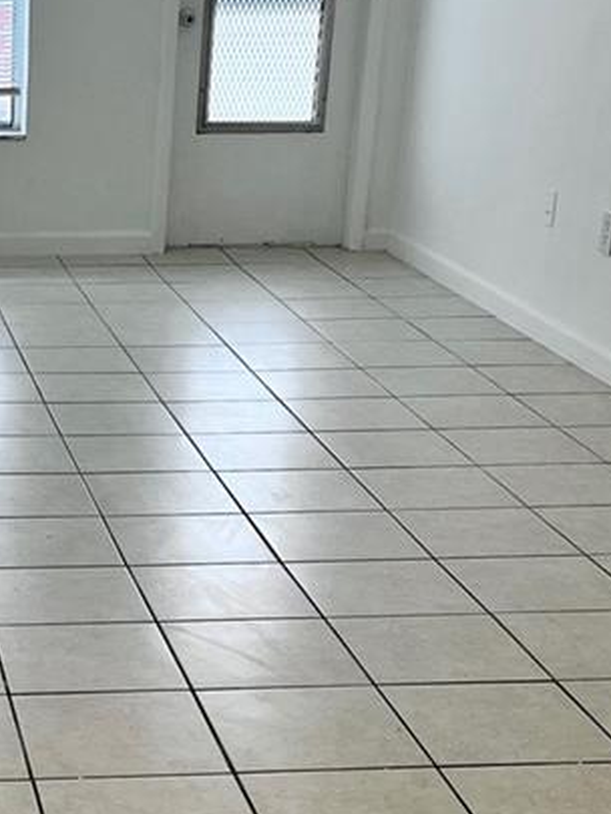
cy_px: 613
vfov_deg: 25.0
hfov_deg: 18.3
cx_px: -94
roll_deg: +0.3
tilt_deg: -22.3
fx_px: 1811
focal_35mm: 77
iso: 100
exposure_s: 1/120
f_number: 1.6
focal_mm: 5.1
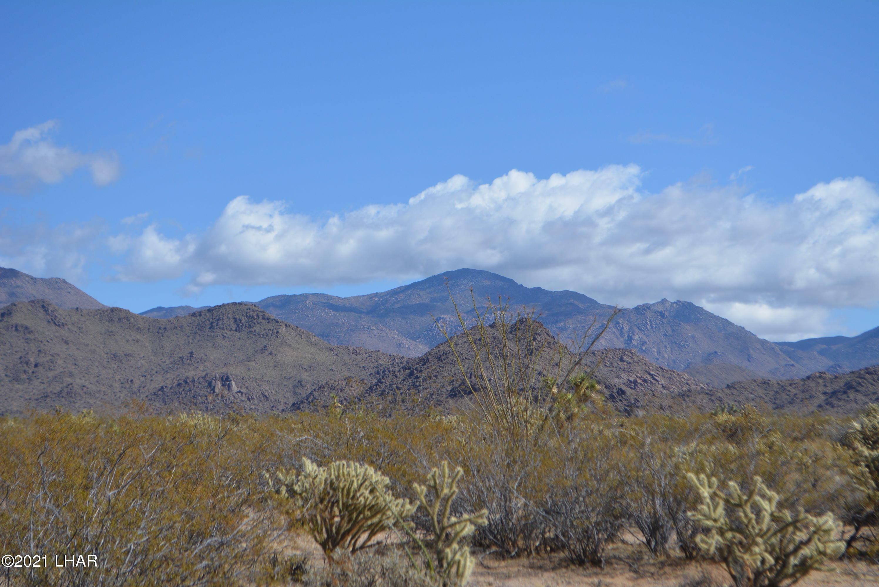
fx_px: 2016
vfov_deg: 16.6
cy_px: 294
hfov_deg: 24.6
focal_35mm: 82
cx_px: 440
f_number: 7.1
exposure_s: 1/2000
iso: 400
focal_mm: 55
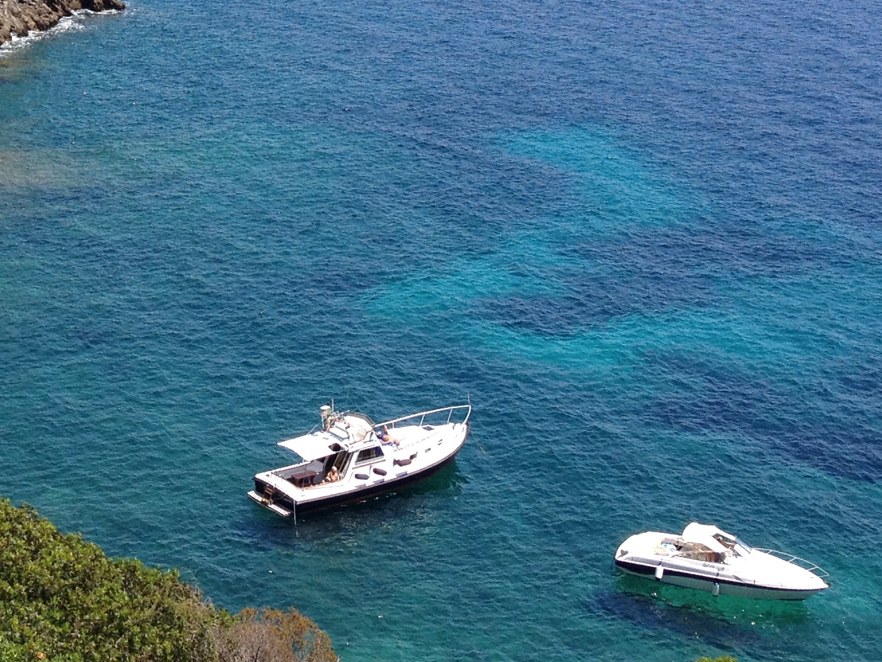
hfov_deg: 21.8
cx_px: 28
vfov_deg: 16.5
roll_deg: -1.4
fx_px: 2217
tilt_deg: -10.8
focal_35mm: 87
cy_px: -38
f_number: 2.4
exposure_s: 1/1284
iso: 50
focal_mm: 4.28
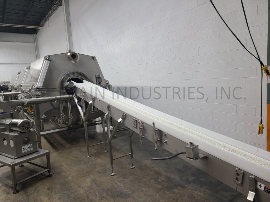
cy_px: 101
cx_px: 135
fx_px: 203
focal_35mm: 26
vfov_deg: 53.1
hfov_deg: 67.3
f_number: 1.8
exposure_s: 1/60
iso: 40
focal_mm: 5.4
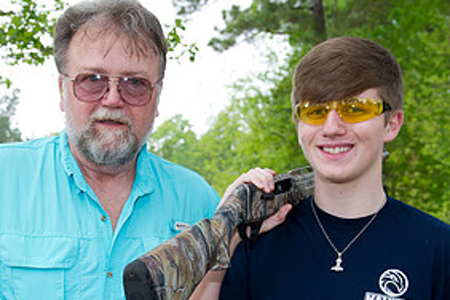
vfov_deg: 18.7
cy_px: 257
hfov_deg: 28.0
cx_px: 190
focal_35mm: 72
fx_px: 900
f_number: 5
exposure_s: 1/160
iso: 400
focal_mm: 35
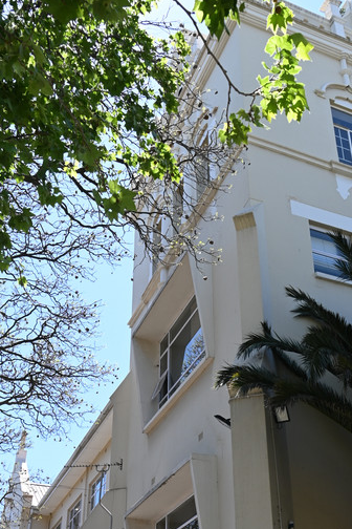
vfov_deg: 41.9
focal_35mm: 46
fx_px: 680
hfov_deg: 29.0
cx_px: 204
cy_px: 350
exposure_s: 1/250
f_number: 5.6
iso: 160
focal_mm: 19.5
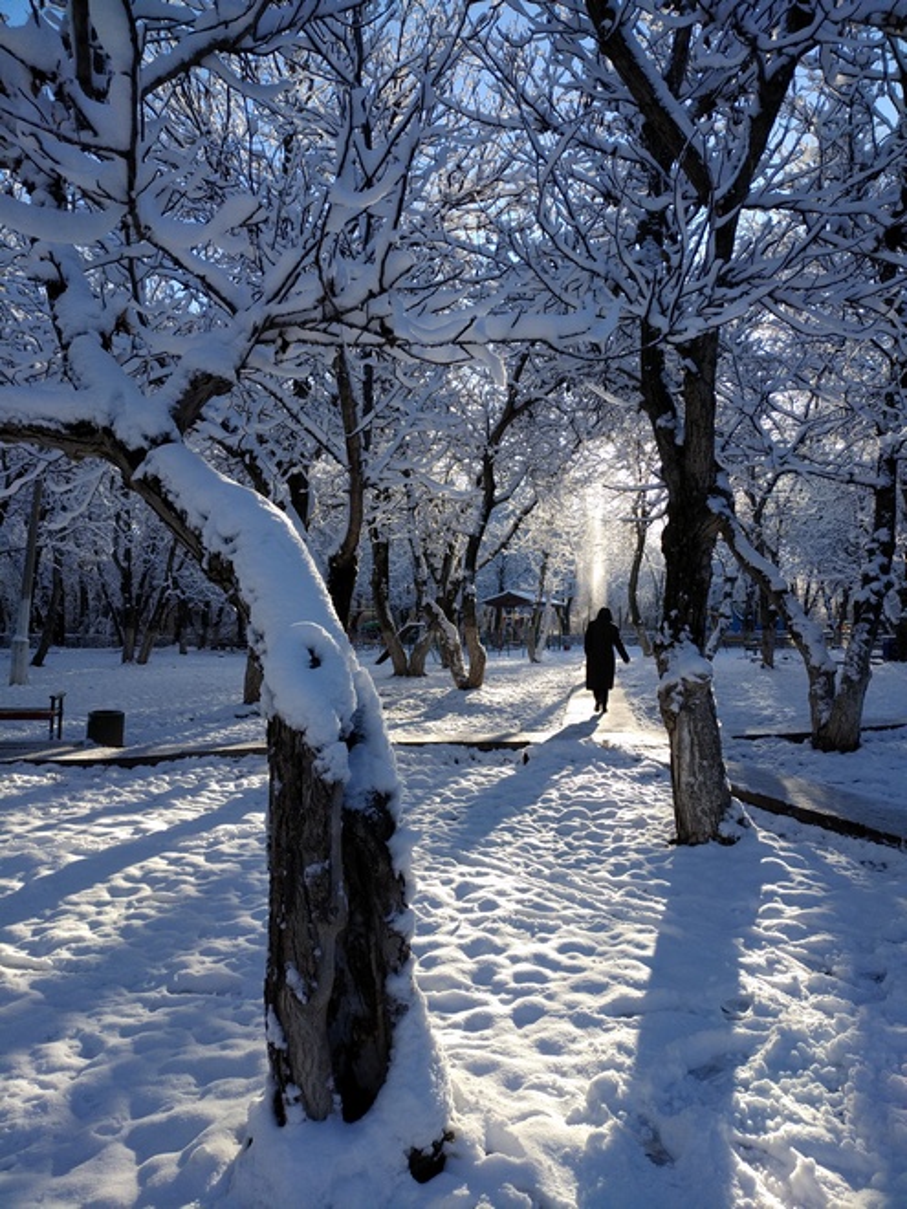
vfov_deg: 71.6
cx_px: 454
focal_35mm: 24
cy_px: 604
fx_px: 838
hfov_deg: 56.8
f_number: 1.9
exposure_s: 1/1168
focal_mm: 3.94
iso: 104
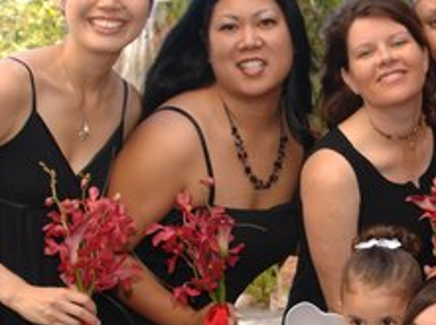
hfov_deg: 16.7
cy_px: 277
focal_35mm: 117
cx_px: 357
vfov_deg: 12.6
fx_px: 1471
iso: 400
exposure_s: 1/125
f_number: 5.6
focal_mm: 28
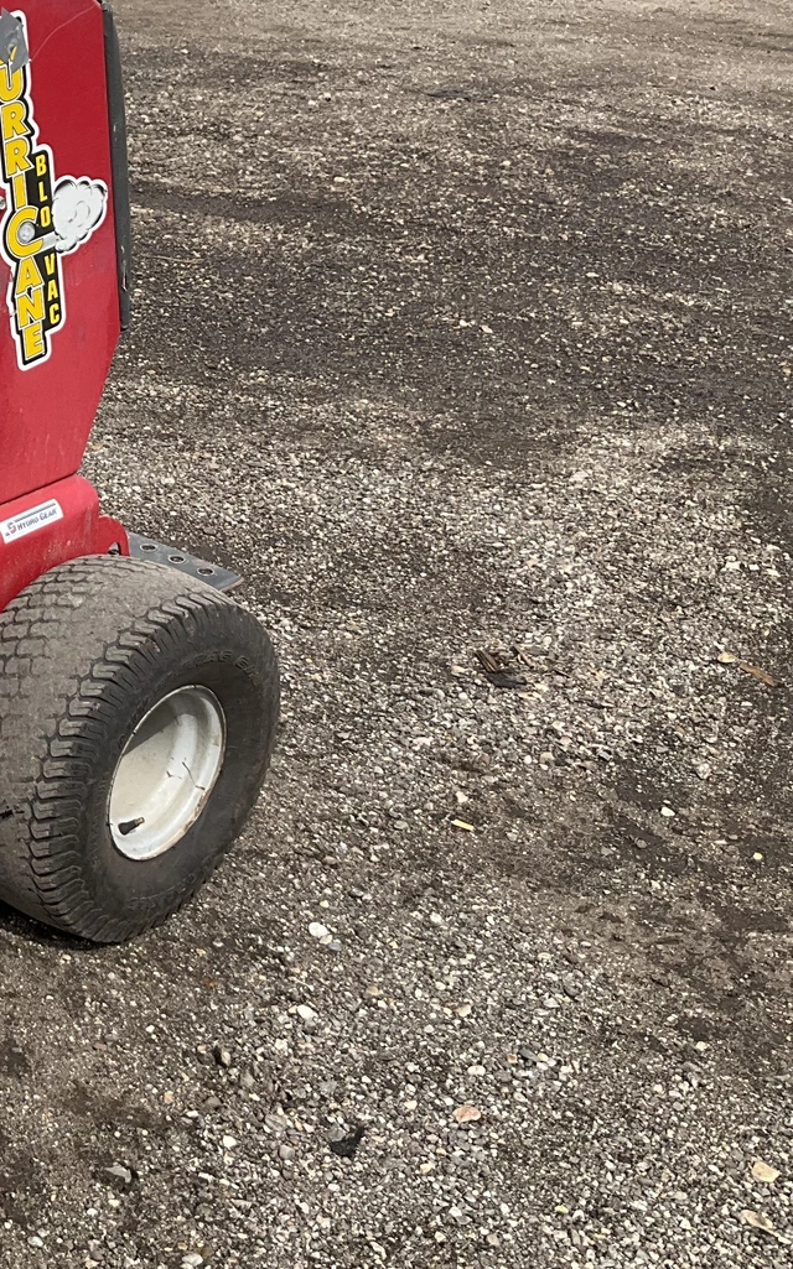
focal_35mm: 60
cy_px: 484
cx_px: -307
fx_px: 2076
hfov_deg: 19.5
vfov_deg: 33.9
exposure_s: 1/883
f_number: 1.8
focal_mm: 3
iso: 25
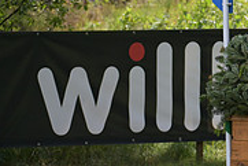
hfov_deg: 3.2
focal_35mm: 640
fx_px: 4412
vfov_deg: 2.2
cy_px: 38
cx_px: 392
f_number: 5.6
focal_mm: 200
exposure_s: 1/1250
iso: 500
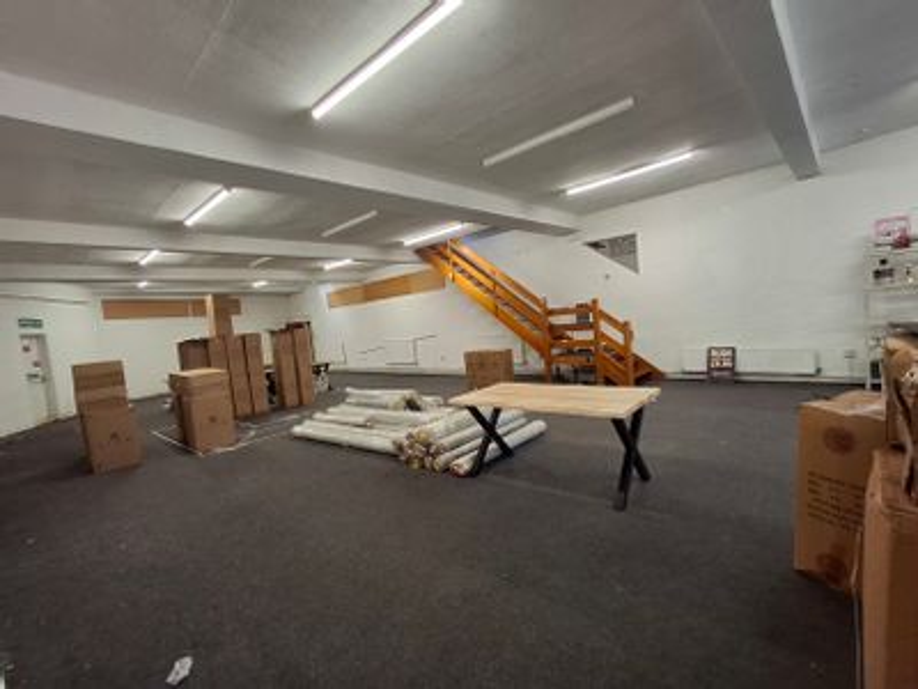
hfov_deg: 94.5
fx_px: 424
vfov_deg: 78.1
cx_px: 459
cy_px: 344
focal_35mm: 16
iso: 100
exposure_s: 1/50
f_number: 2.2
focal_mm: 1.64
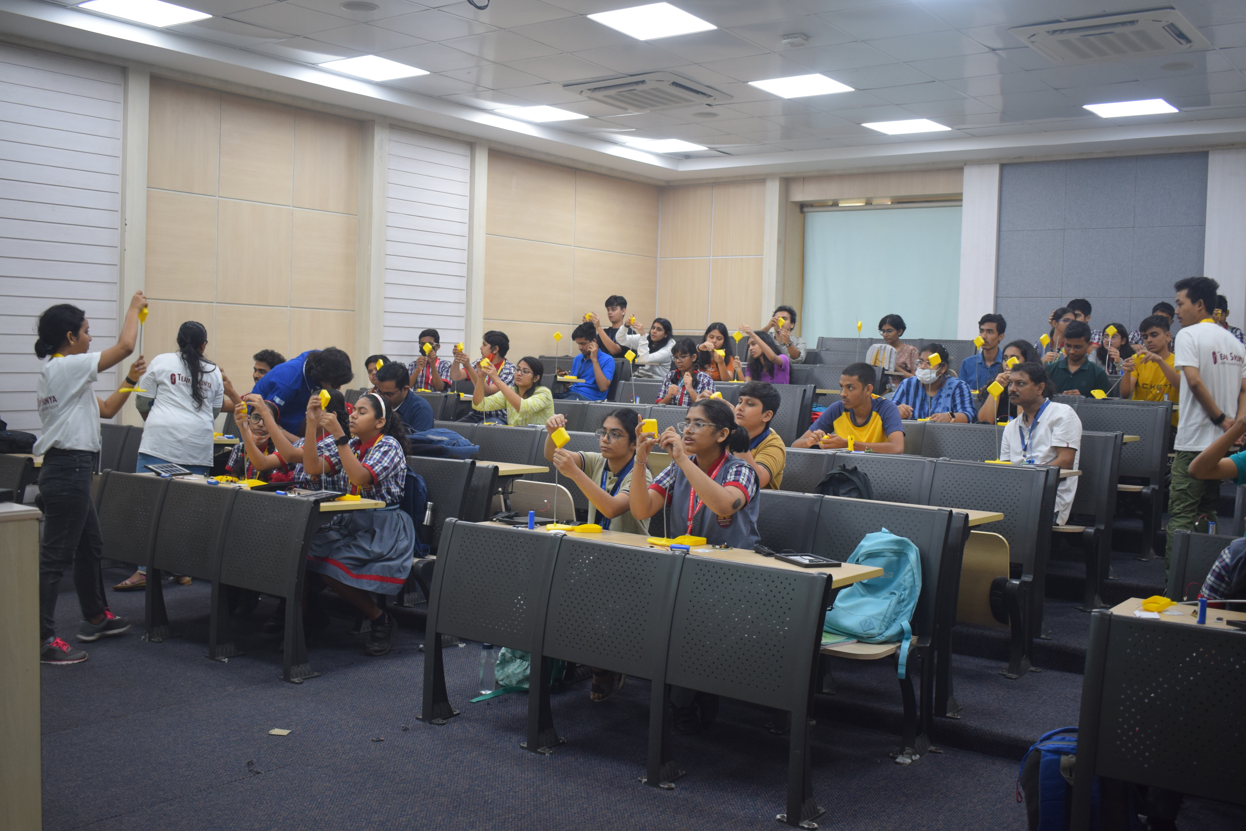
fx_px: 1194
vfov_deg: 38.4
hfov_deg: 55.1
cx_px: 623
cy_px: 416
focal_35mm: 34
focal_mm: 23
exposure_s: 1/60
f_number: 4
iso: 560
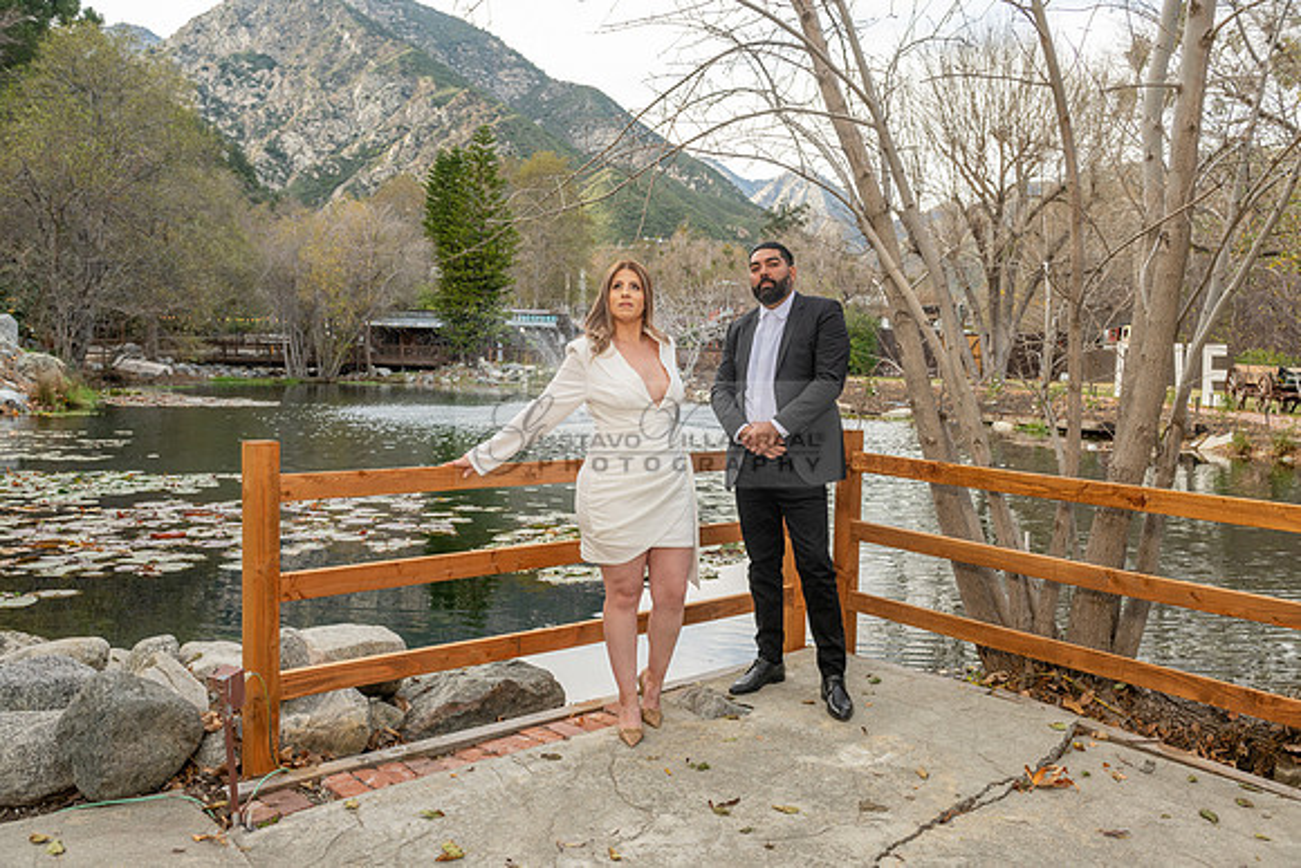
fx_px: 1157
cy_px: 434
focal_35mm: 32
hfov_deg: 58.7
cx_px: 650
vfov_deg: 41.1
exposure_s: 1/125
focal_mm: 32
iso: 200
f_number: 5.6
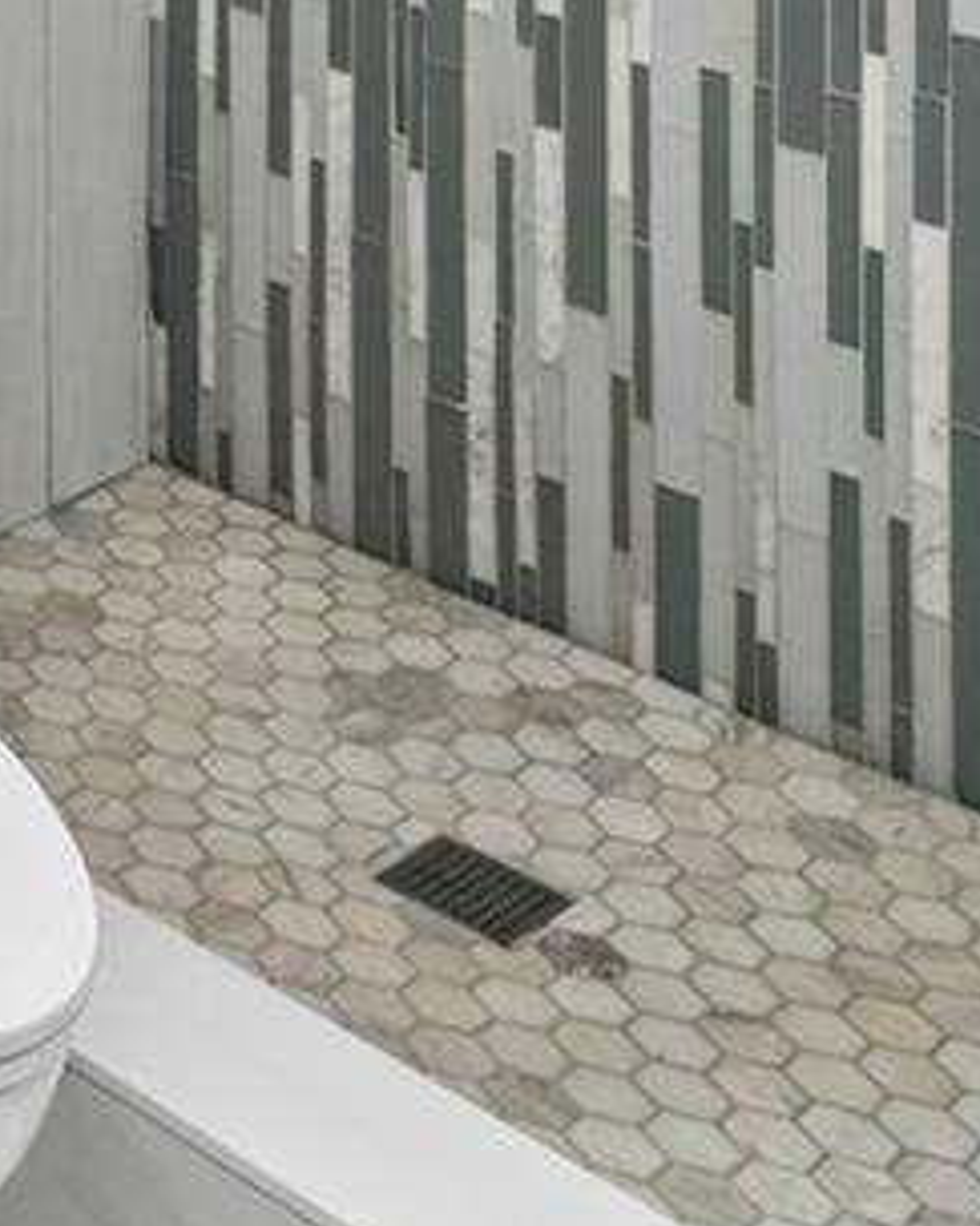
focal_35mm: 74
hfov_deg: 16.6
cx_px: -875
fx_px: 2684
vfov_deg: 20.7
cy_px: -766
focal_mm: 15
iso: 800
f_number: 8
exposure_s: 1/80
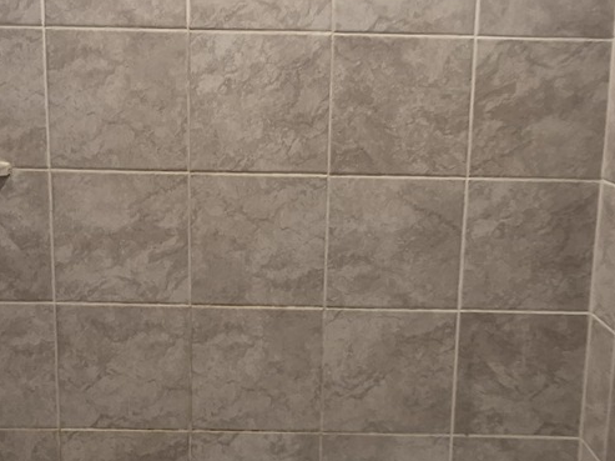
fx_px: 675
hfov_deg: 49.0
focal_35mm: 38
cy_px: 164
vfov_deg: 37.4
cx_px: 304
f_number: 2.2
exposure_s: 1/60
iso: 160
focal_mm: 1.74
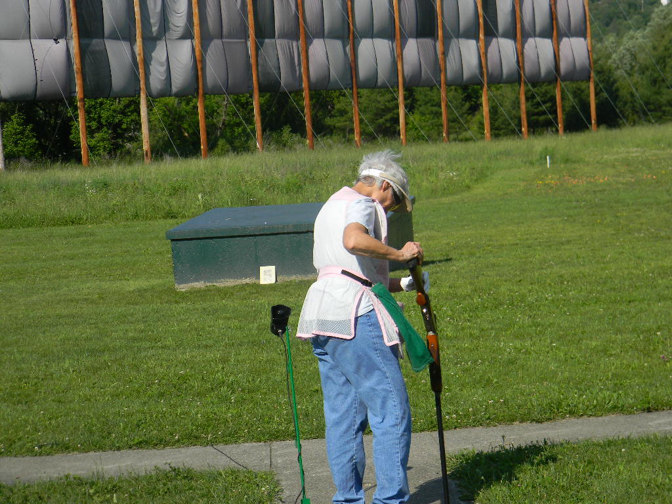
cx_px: 336
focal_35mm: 105
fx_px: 2038
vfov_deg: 14.1
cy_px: 252
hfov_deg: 18.7
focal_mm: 19
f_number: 4.7
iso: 80
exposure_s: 1/747
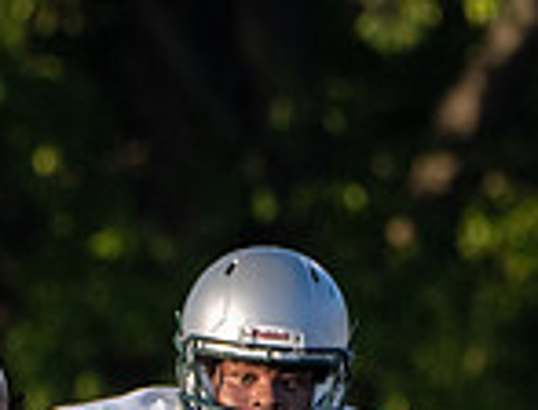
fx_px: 40594
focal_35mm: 2597
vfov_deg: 0.6
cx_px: -165
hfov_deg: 0.8
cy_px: 549
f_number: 7.1
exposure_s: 1/1250
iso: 800
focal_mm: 400
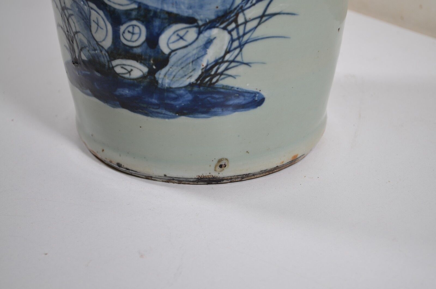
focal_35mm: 75
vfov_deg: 18.1
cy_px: 144
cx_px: 218
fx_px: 907
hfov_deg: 27.0
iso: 100
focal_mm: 50
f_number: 5.6
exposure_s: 1/50
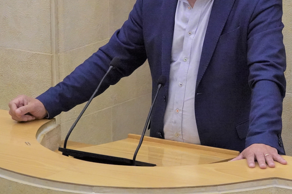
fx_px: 2660
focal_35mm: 328
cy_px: 31
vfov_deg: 4.2
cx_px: 219
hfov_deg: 6.3
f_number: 4
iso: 2000
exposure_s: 1/160
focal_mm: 64.84
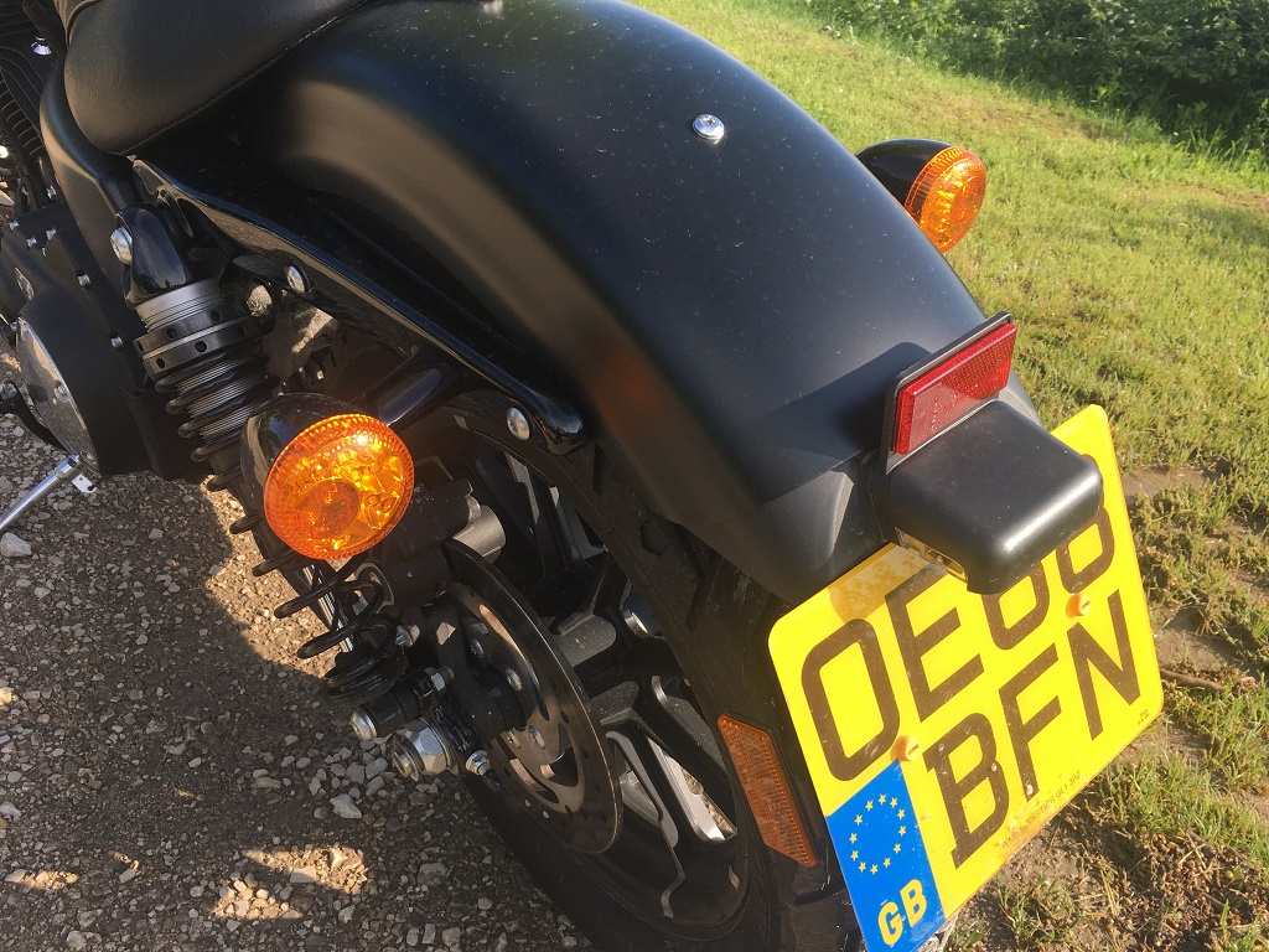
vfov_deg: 48.2
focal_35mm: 29
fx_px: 1063
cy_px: 476
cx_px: 634
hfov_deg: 61.7
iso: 25
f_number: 2.2
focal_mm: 4.15
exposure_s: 1/553
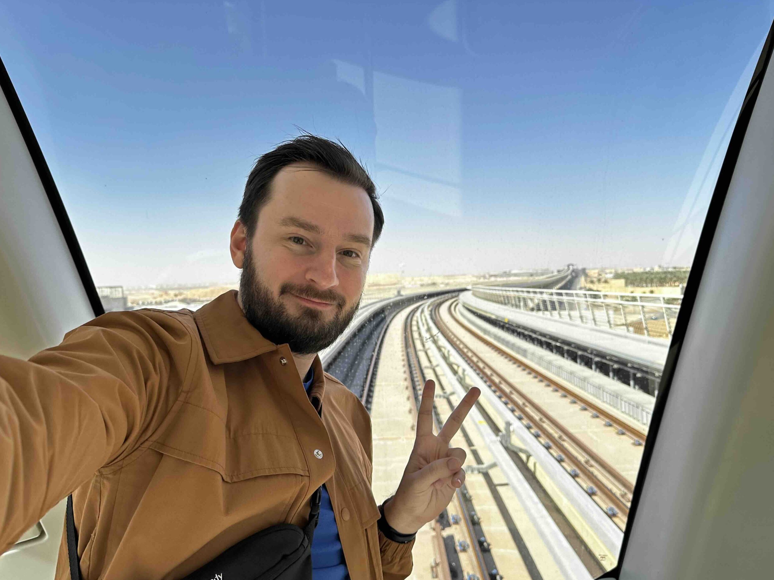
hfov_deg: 69.4
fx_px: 559
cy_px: 301
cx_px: 385
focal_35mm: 25
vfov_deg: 54.9
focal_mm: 6.86
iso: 80
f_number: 1.78
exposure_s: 1/2410
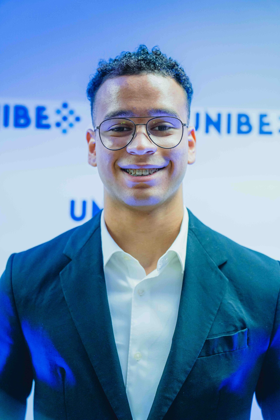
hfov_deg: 28.7
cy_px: 210
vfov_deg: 41.9
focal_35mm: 47
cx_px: 140
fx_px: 548
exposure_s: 1/400
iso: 4000
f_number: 2.8
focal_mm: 47
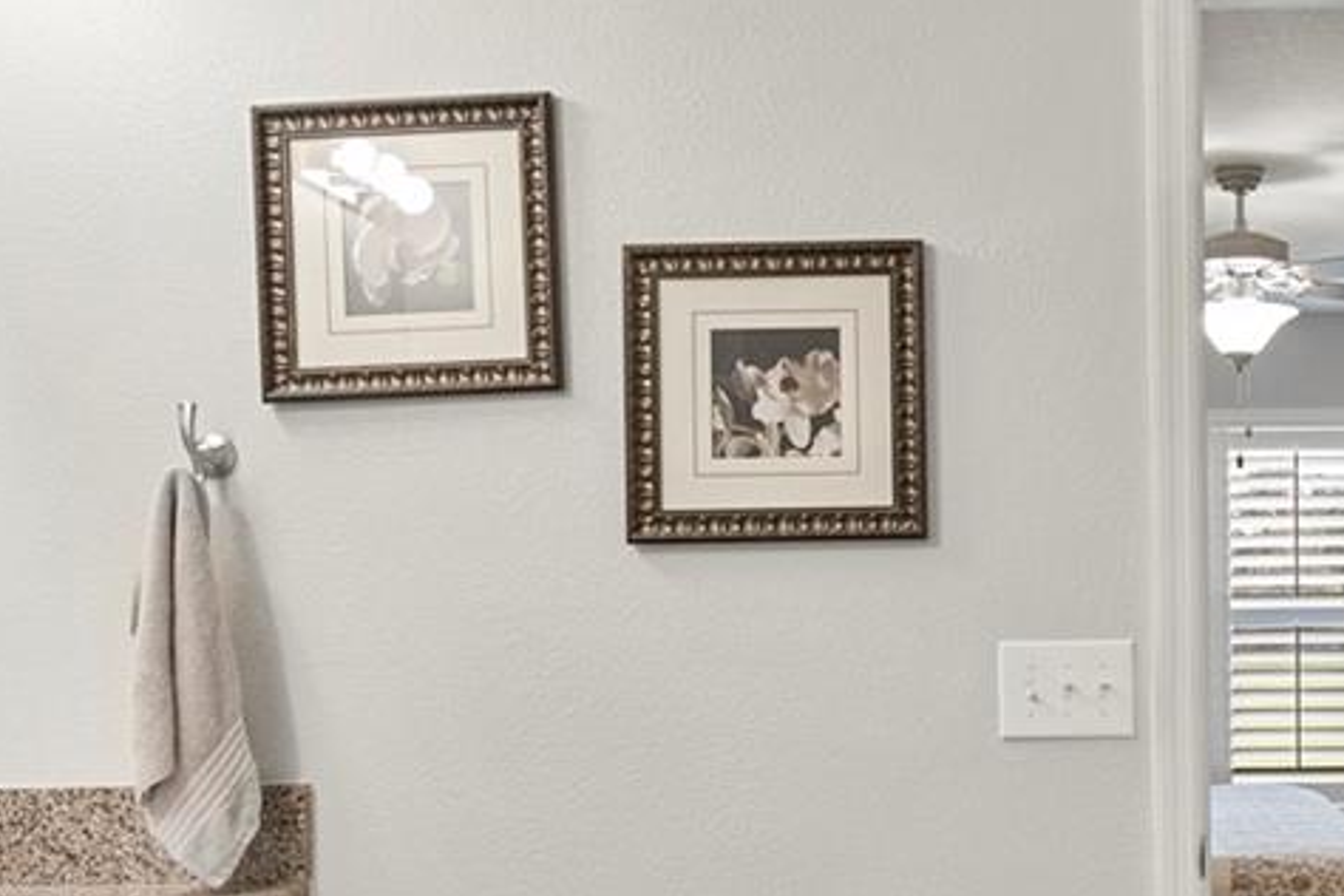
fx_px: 2079
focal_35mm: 56
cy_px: 598
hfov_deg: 34.5
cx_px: 1117
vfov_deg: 24.2
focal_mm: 16.5
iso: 2000
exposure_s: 1/20
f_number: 9
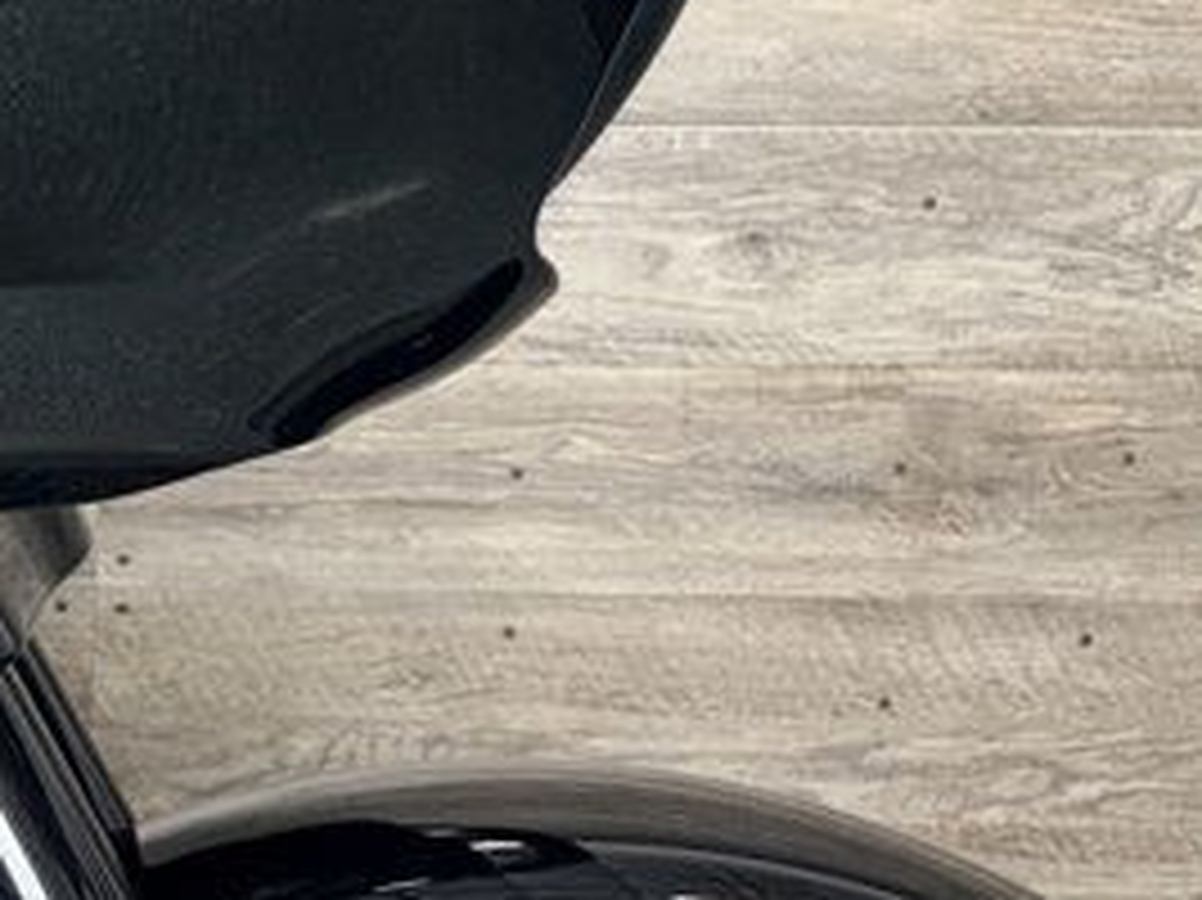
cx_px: -756
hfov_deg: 18.2
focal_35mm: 92
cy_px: 220
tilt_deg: -11.6
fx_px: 3193
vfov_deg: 16.0
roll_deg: +0.5
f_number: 1.78
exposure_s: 1/28
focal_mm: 6.76
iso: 64
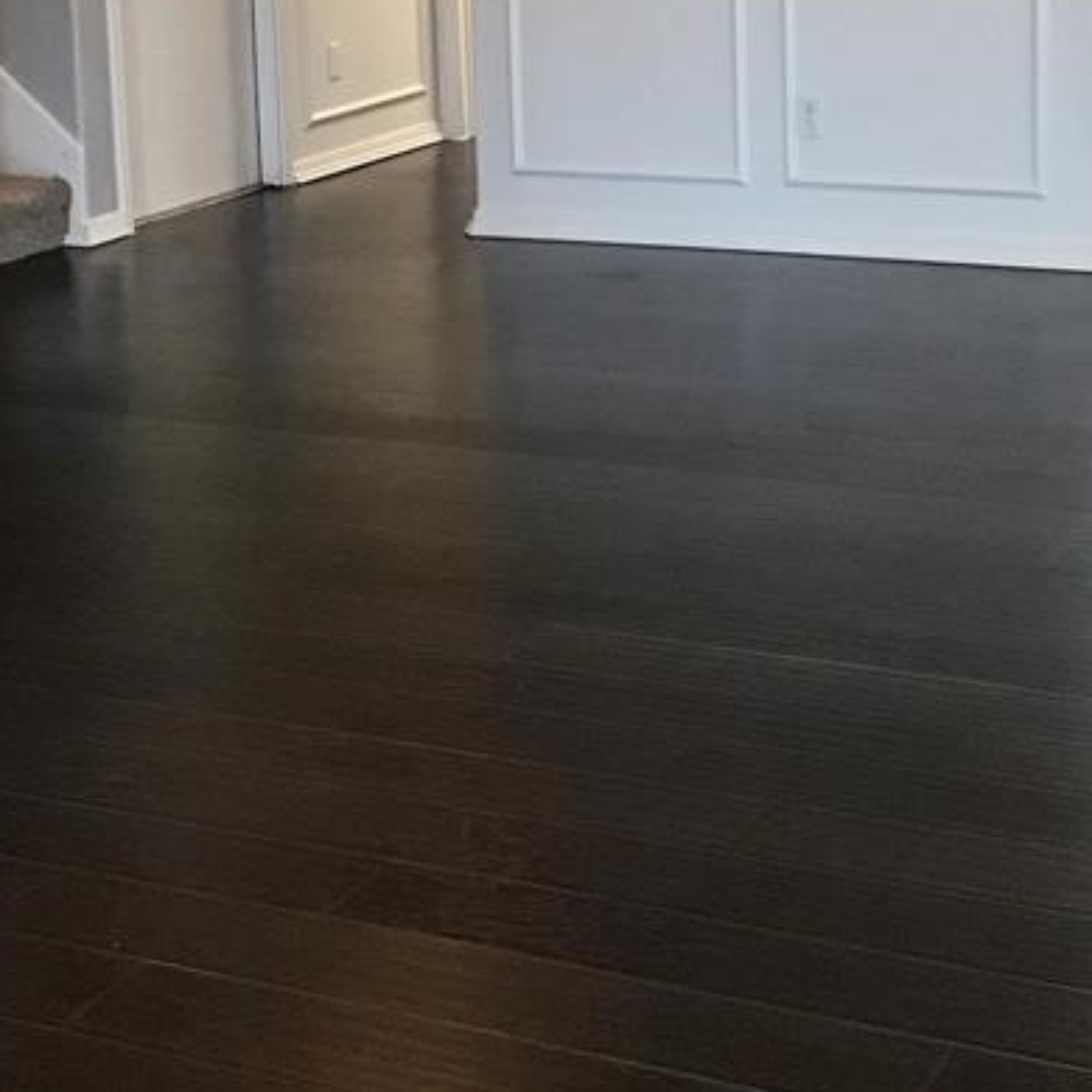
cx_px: 510
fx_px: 2570
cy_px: 98
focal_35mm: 72
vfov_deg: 23.3
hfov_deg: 24.0
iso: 125
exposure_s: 1/30
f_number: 2.4
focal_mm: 3.3
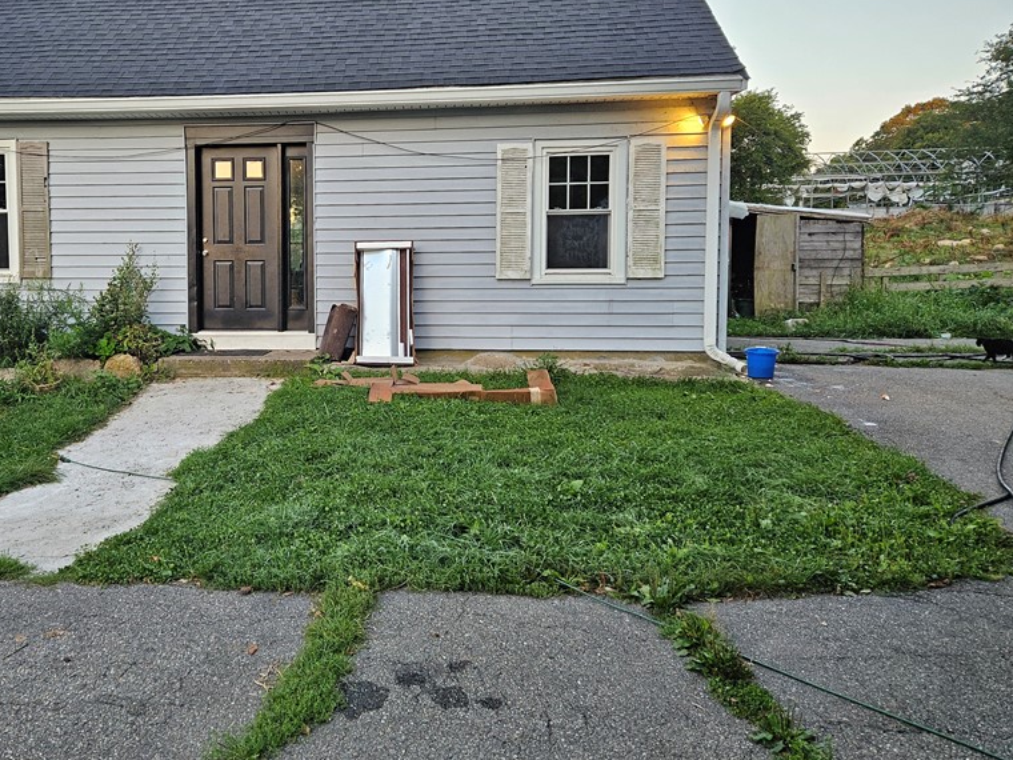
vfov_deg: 45.4
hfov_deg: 57.1
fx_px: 907
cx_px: 336
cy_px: 335
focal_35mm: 31
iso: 100
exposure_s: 1/120
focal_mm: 5.4
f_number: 1.8
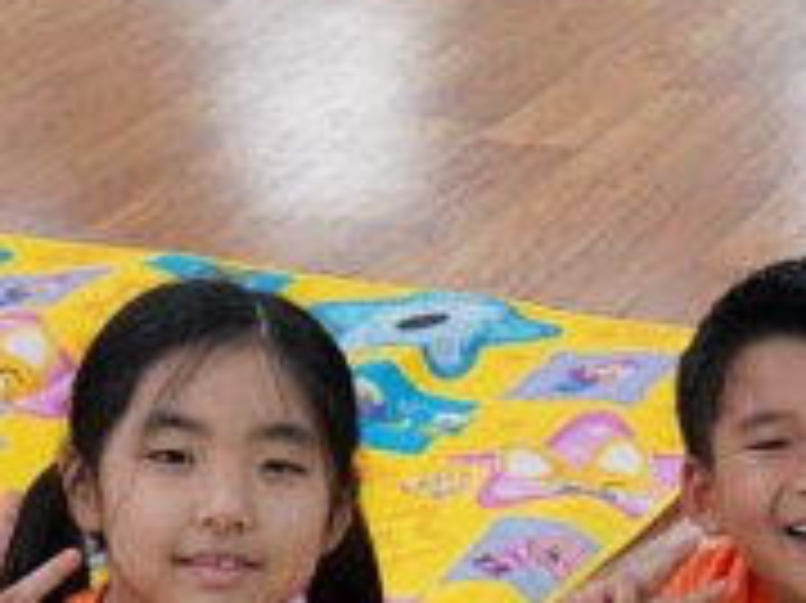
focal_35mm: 169
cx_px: 1126
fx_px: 3932
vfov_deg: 8.7
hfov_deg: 11.3
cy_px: 706
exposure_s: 1/160
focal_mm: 35
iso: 1250
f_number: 4
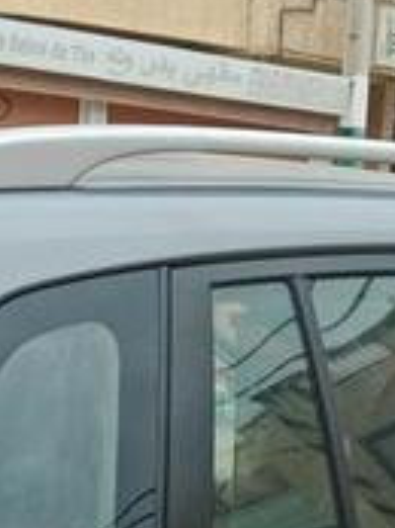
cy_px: 763
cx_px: 258
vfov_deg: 14.3
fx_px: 1983
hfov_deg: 11.4
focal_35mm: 130
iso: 141
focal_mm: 4.05
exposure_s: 1/100
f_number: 1.8
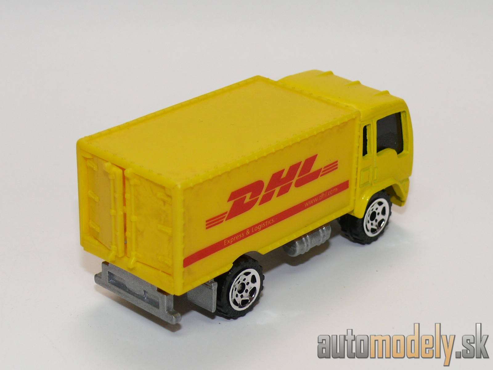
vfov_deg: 15.9
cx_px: 246
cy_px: 185
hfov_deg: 21.1
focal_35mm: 93
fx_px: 1325
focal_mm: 12.8
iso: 100
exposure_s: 1/30
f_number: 4
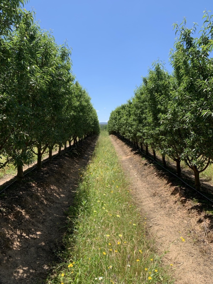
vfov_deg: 67.3
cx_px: 106
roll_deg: +1.3
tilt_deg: -2.4
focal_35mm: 26
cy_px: 142
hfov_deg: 53.1
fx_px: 213
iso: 25
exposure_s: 1/1468
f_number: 1.8
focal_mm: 4.25
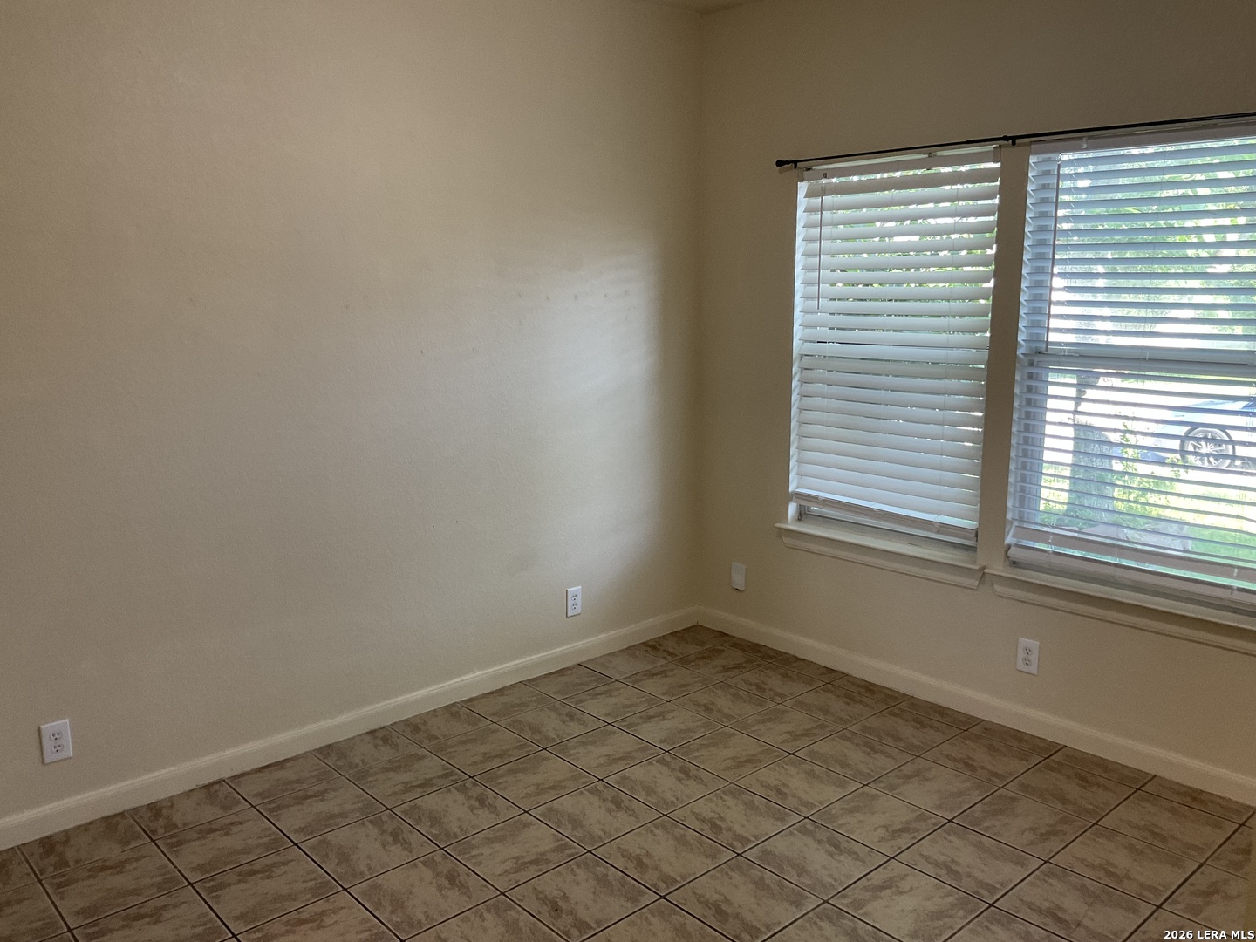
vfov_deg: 48.2
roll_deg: +0.2
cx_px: 628
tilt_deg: -10.0
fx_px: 1052
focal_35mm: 29
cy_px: 471
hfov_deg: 61.7
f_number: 1.8
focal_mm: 3
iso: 64
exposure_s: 1/60
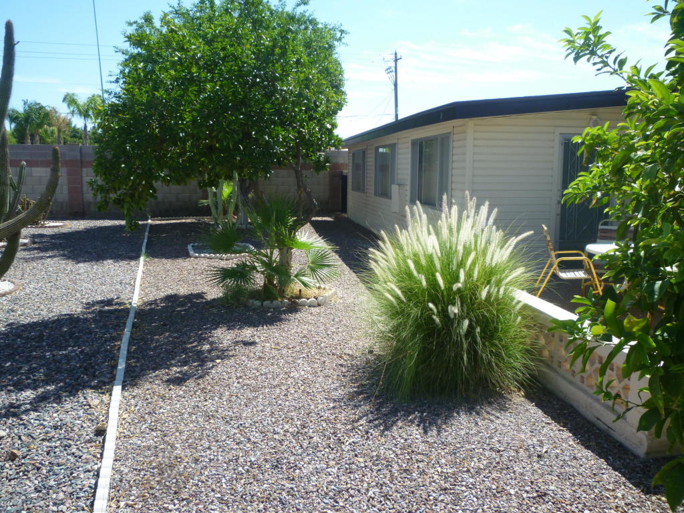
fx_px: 573
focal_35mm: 29
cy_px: 256
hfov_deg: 61.7
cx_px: 342
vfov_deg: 48.2
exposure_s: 1/500
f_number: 3.5
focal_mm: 5.2
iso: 80
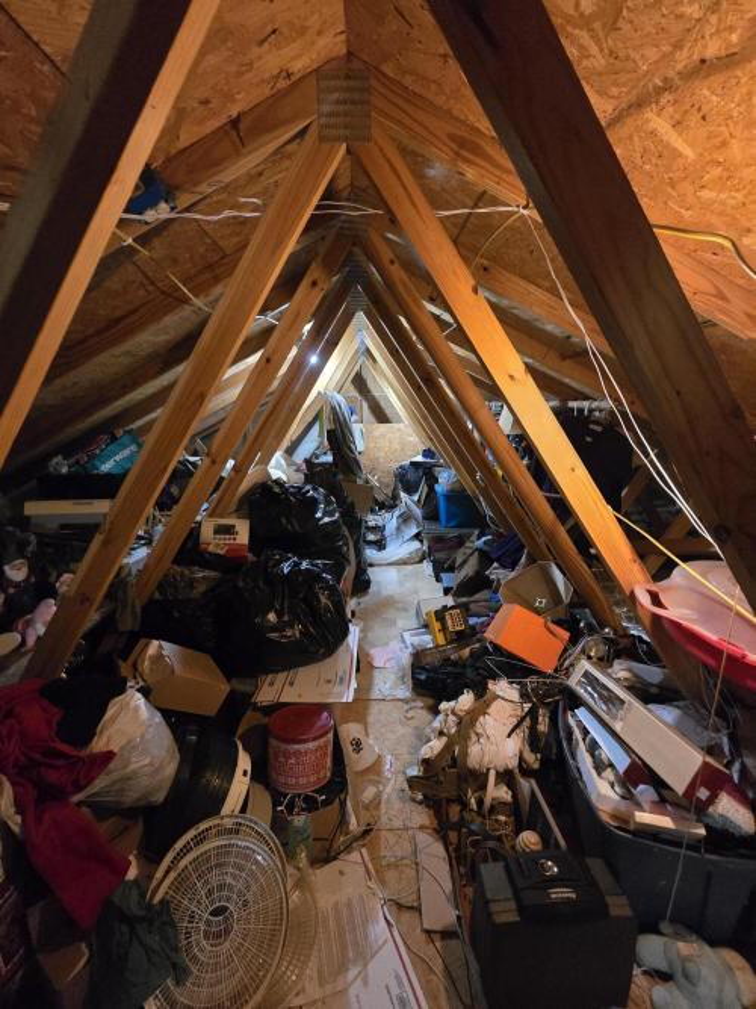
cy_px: 504
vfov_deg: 106.2
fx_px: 379
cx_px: 378
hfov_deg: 89.9
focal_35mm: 13
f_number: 2.2
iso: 1600
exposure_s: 1/40
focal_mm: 2.2
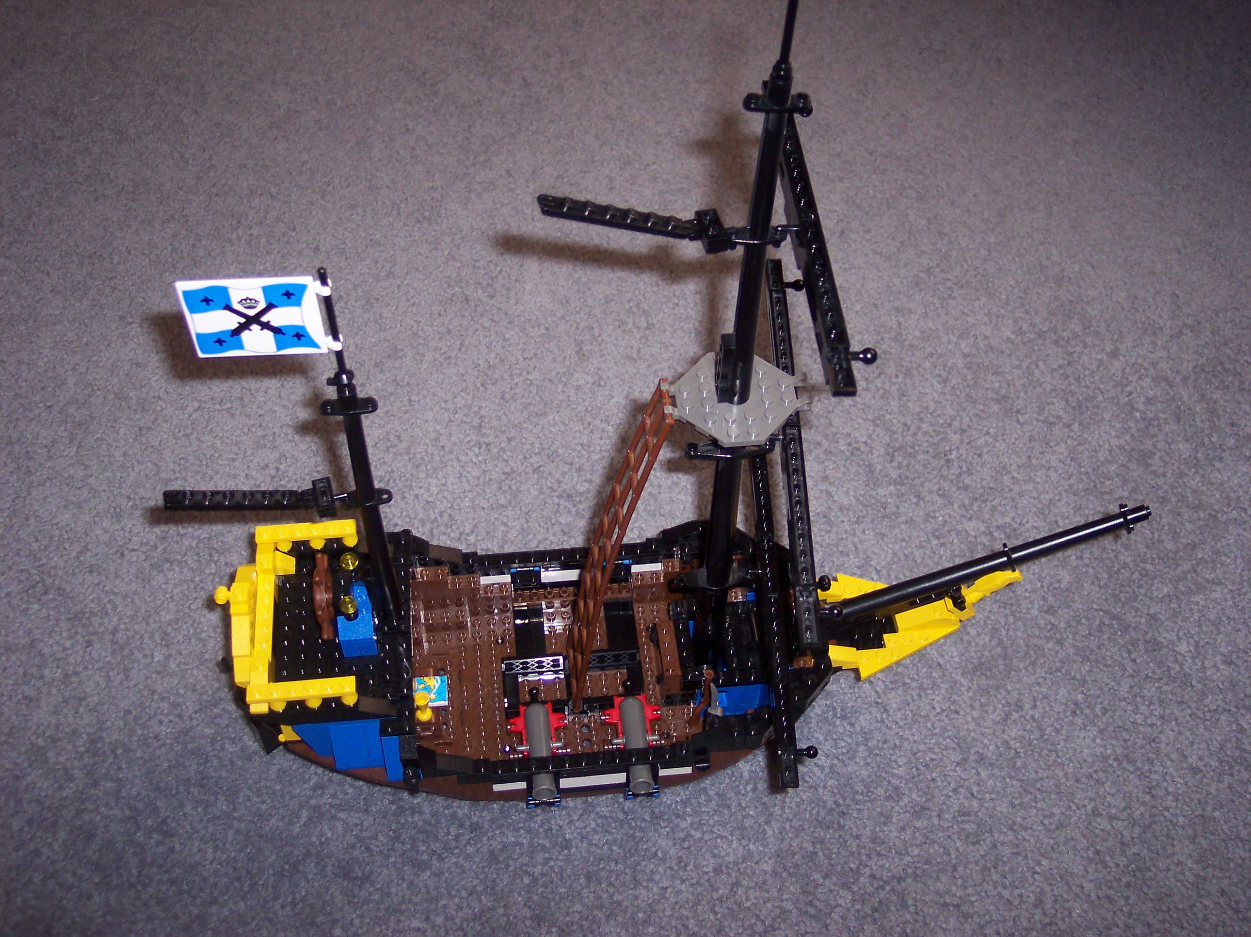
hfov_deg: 49.0
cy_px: 468
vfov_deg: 37.7
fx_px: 1373
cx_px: 626
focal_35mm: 38
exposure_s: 1/30
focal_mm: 8
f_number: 2.8
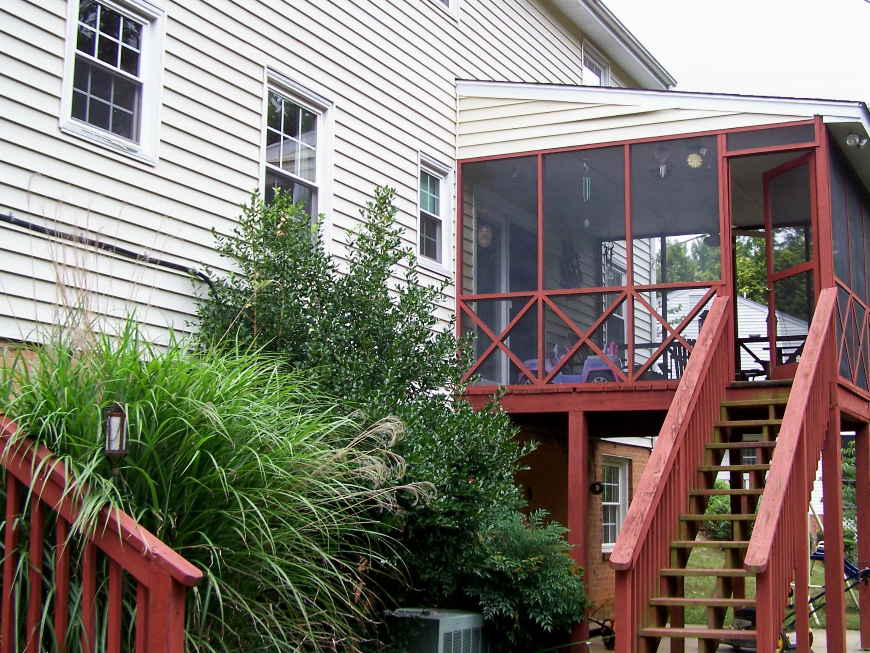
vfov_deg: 29.1
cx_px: 471
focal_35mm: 50
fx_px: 1257
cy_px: 274
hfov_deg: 38.2
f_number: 2.8
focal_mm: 6.3
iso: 64
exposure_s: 1/160
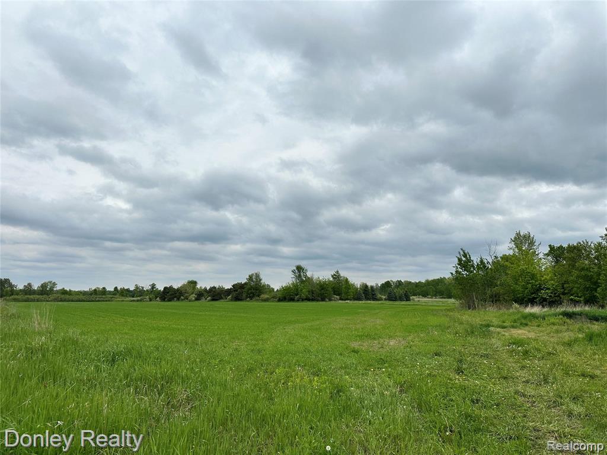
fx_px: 421
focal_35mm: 24
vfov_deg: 56.8
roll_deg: -0.9
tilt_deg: +9.8
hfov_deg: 71.6
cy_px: 228
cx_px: 304
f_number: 1.78
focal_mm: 6.86
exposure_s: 1/9709
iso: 80
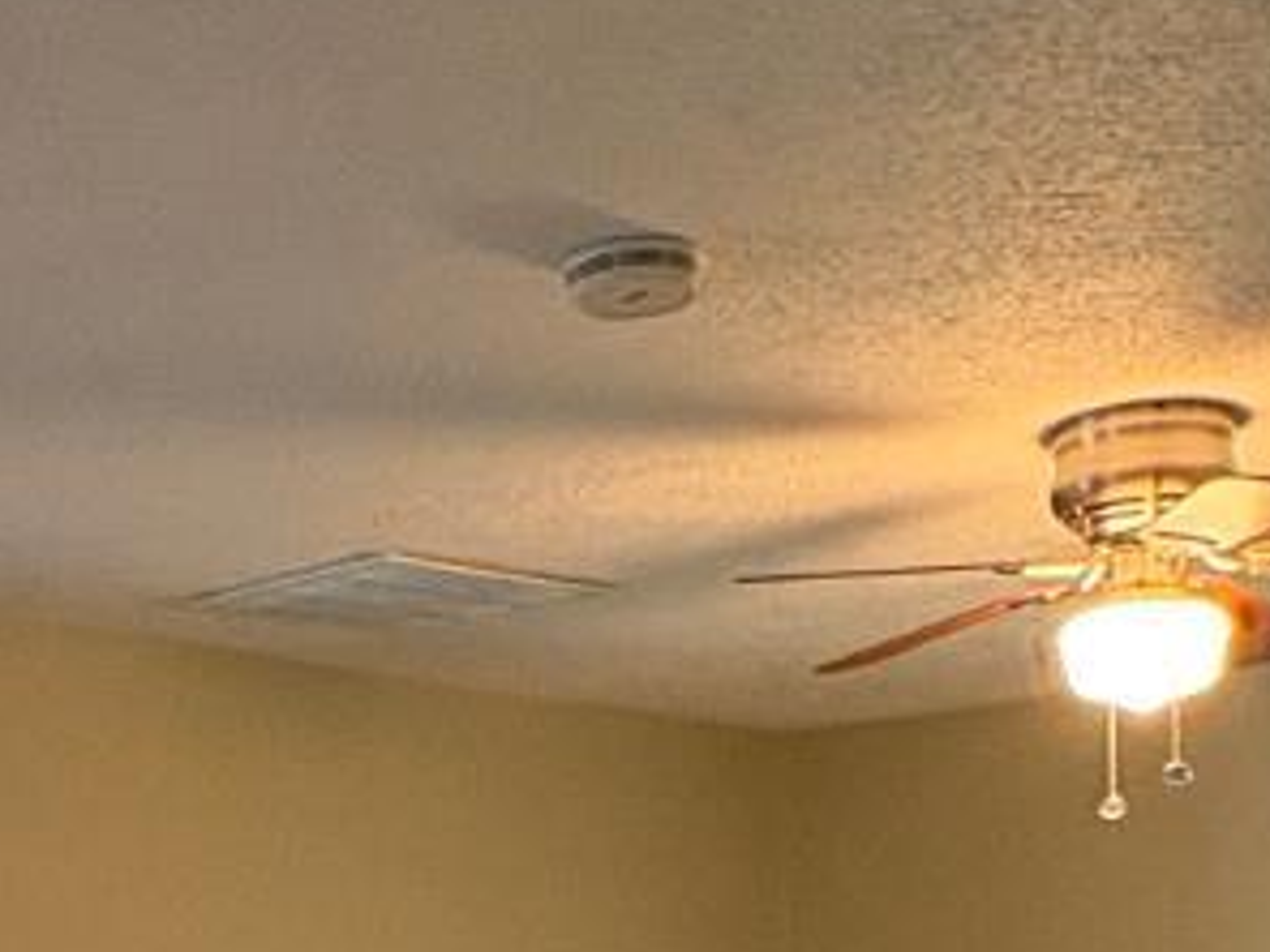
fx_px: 2605
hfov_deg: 27.3
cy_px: 1460
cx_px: 468
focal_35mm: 71
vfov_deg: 18.2
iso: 400
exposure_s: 1/60
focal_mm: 2.22
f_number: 2.2
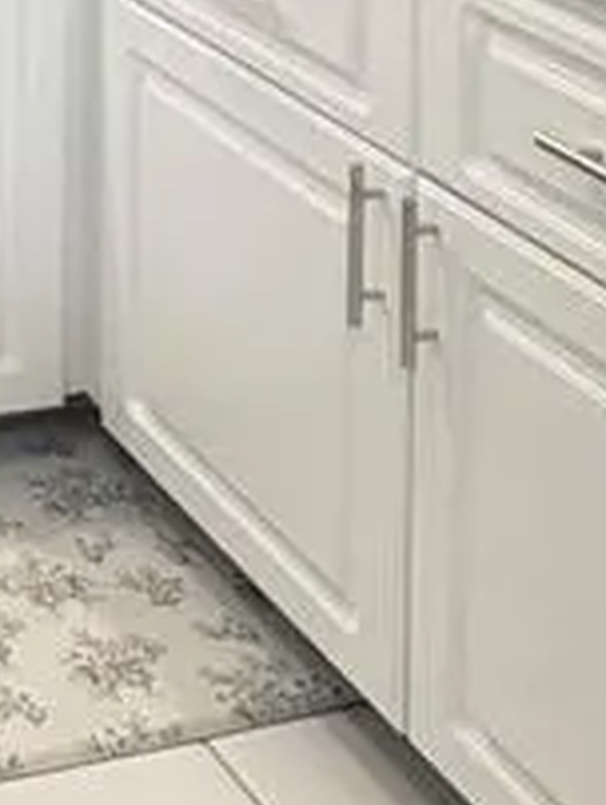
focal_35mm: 83
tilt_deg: -3.6
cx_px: -638
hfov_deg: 14.5
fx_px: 1933
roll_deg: +1.3
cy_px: -514
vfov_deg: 19.4
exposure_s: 1/120
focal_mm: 2.22
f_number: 2.2
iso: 320
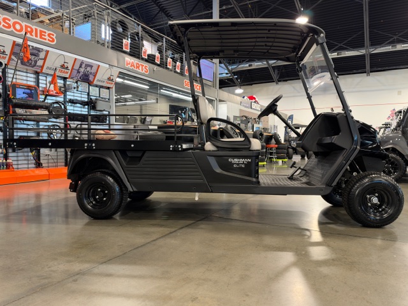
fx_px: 295
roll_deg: +0.0
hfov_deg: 69.4
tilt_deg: -1.9
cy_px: 153
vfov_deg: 54.9
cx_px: 204
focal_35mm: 25
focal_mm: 6.93
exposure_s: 1/60
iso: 200
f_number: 1.48
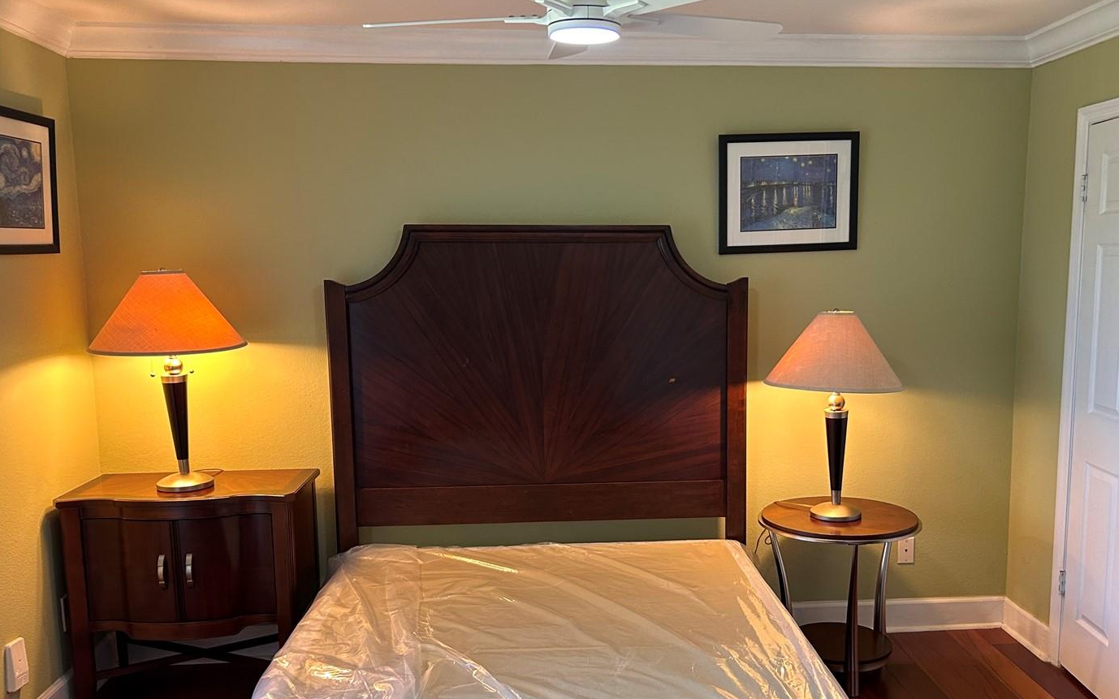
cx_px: 635
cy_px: 404
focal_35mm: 32
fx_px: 976
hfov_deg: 59.4
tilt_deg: -7.5
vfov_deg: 39.3
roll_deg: +1.0
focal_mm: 5.7
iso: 160
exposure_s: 1/60
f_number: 1.5
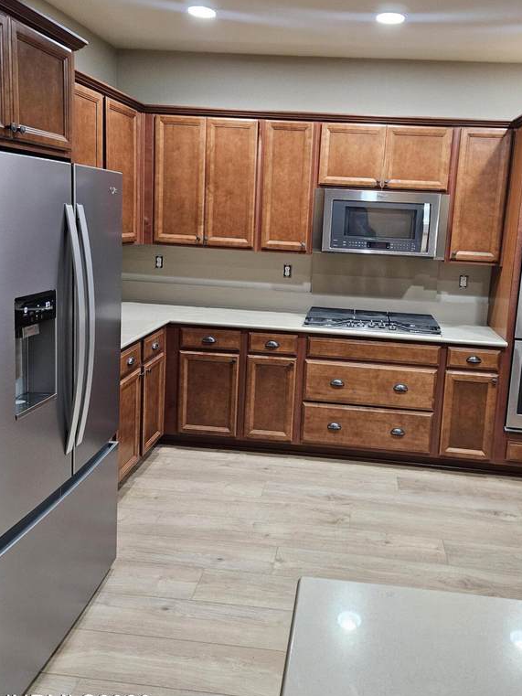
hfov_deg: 47.9
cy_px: 305
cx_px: 320
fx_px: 583
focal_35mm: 29
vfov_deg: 61.5
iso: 800
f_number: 1.8
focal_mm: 5.4
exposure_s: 1/60
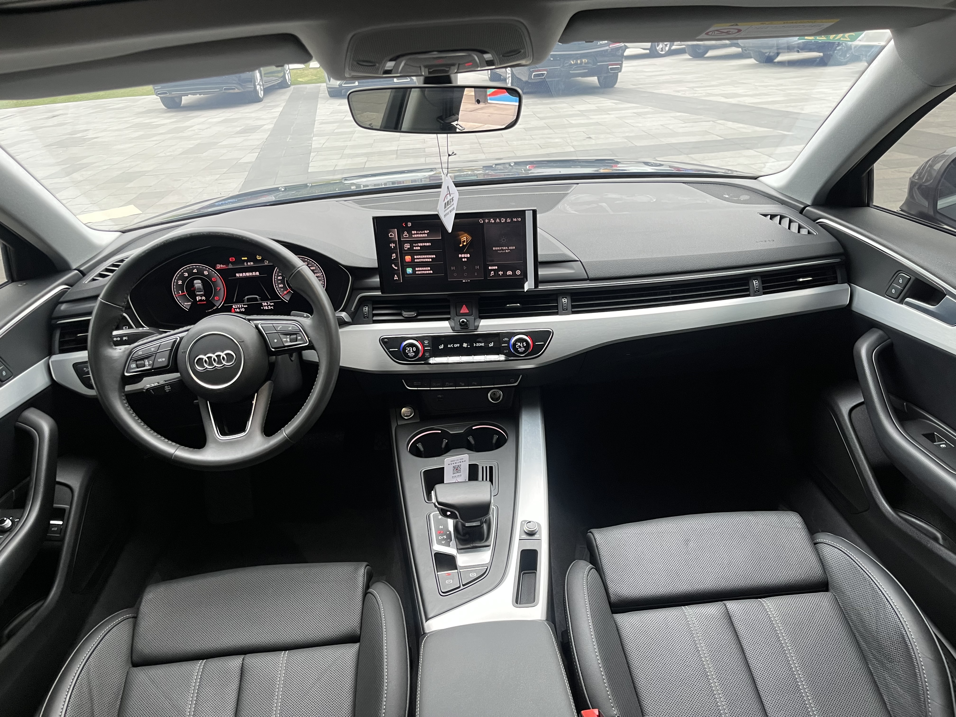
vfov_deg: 53.1
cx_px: 478
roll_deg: +3.5
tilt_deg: -26.8
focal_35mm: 26
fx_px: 718
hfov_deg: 67.3
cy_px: 358
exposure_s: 1/58
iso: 200
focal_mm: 5.1
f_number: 1.6
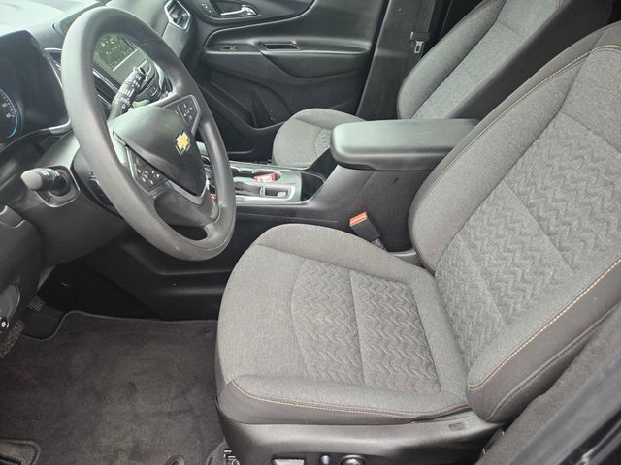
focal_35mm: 23
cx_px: 310
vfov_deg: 58.9
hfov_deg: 73.9
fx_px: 413
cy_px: 232
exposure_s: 1/180
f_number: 1.8
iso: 125
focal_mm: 5.4
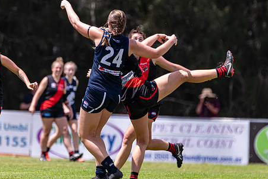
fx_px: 6000
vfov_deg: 1.7
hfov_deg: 2.6
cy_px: 54
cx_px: 145
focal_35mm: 806
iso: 800
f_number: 6.3
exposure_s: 1/2000
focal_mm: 460
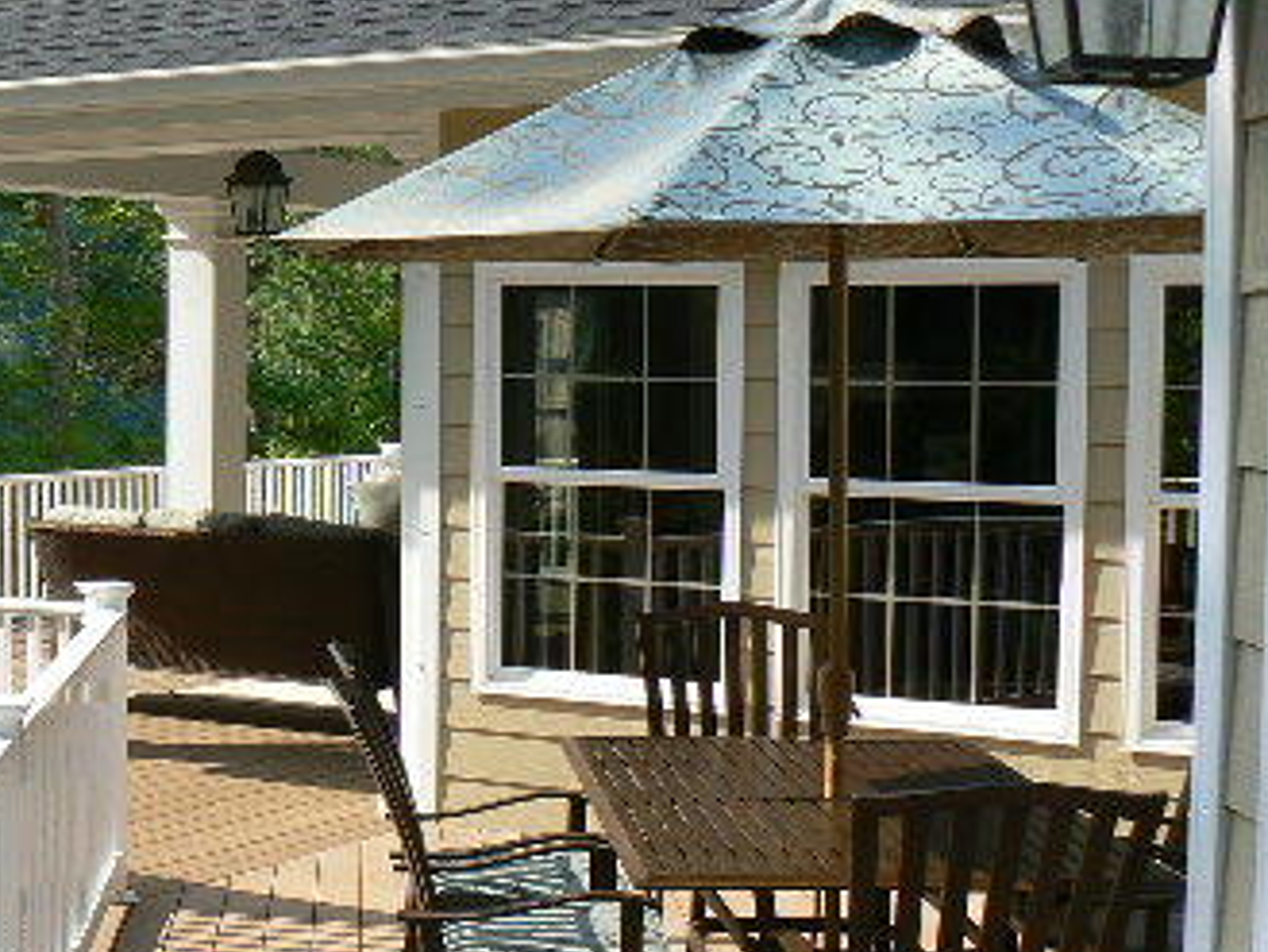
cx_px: 158
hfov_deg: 26.9
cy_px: 543
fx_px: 2565
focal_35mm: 70
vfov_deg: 21.0
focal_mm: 6
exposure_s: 1/320
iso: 80
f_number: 5.6
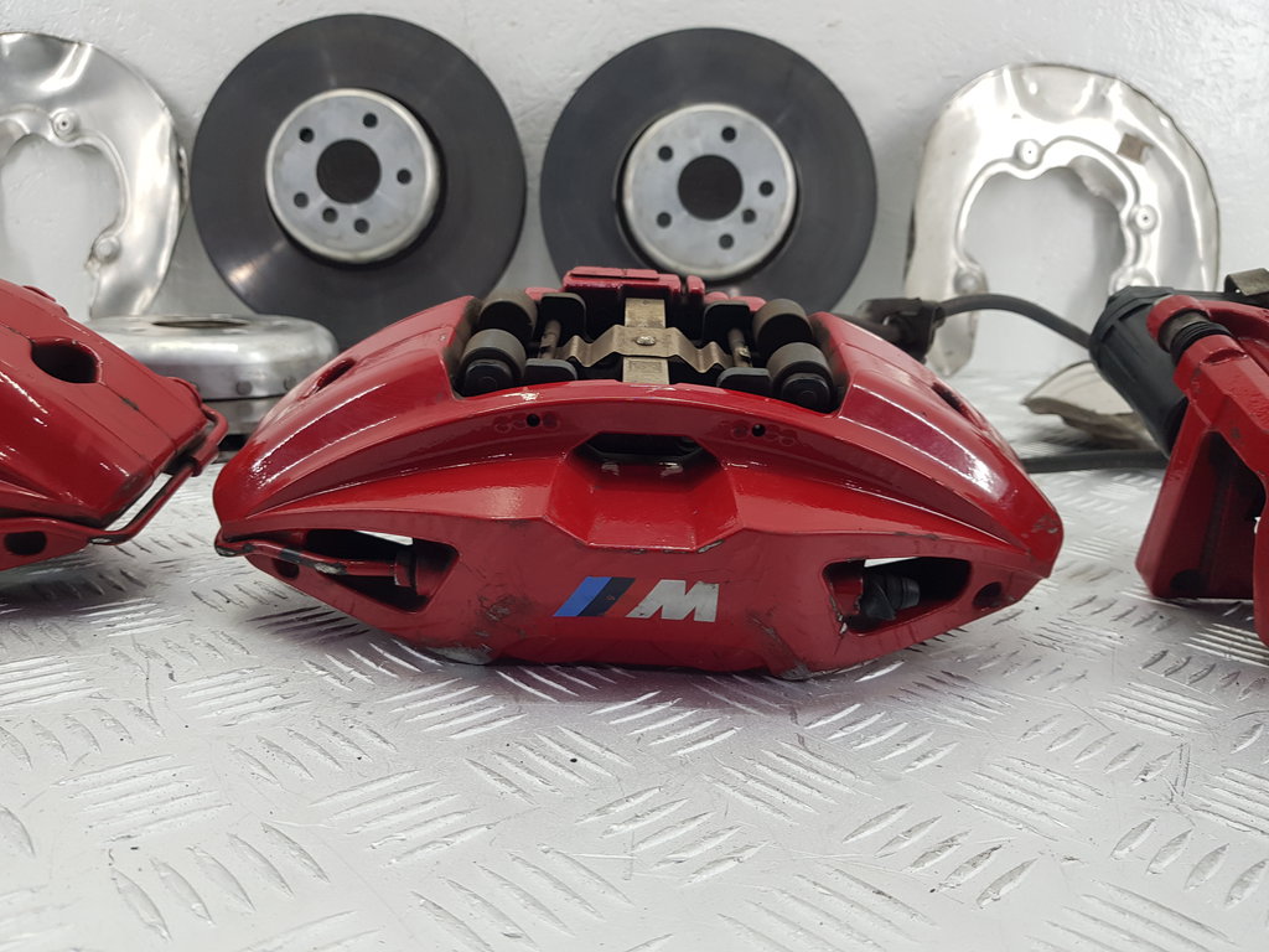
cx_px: 634
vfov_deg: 53.1
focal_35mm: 26
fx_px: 953
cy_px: 476
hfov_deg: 67.3
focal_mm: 4.2
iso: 80
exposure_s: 1/100
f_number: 1.7
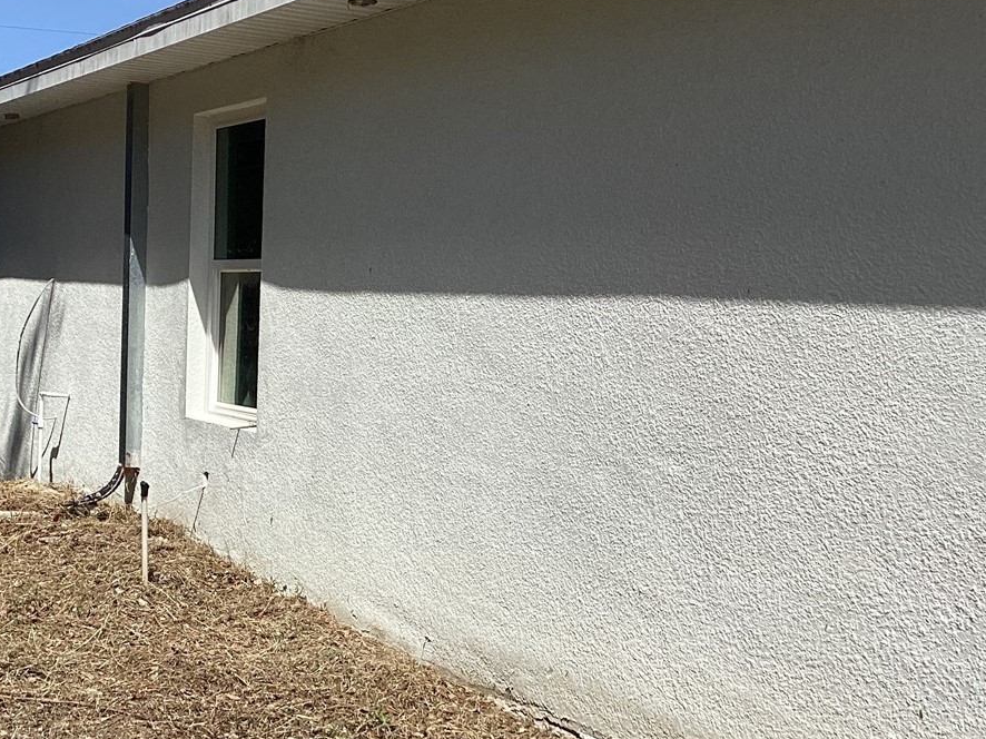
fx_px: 1595
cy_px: 384
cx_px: 309
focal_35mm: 56
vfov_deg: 26.1
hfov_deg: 34.0
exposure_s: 1/2203
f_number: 2.4
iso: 25
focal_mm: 3.3
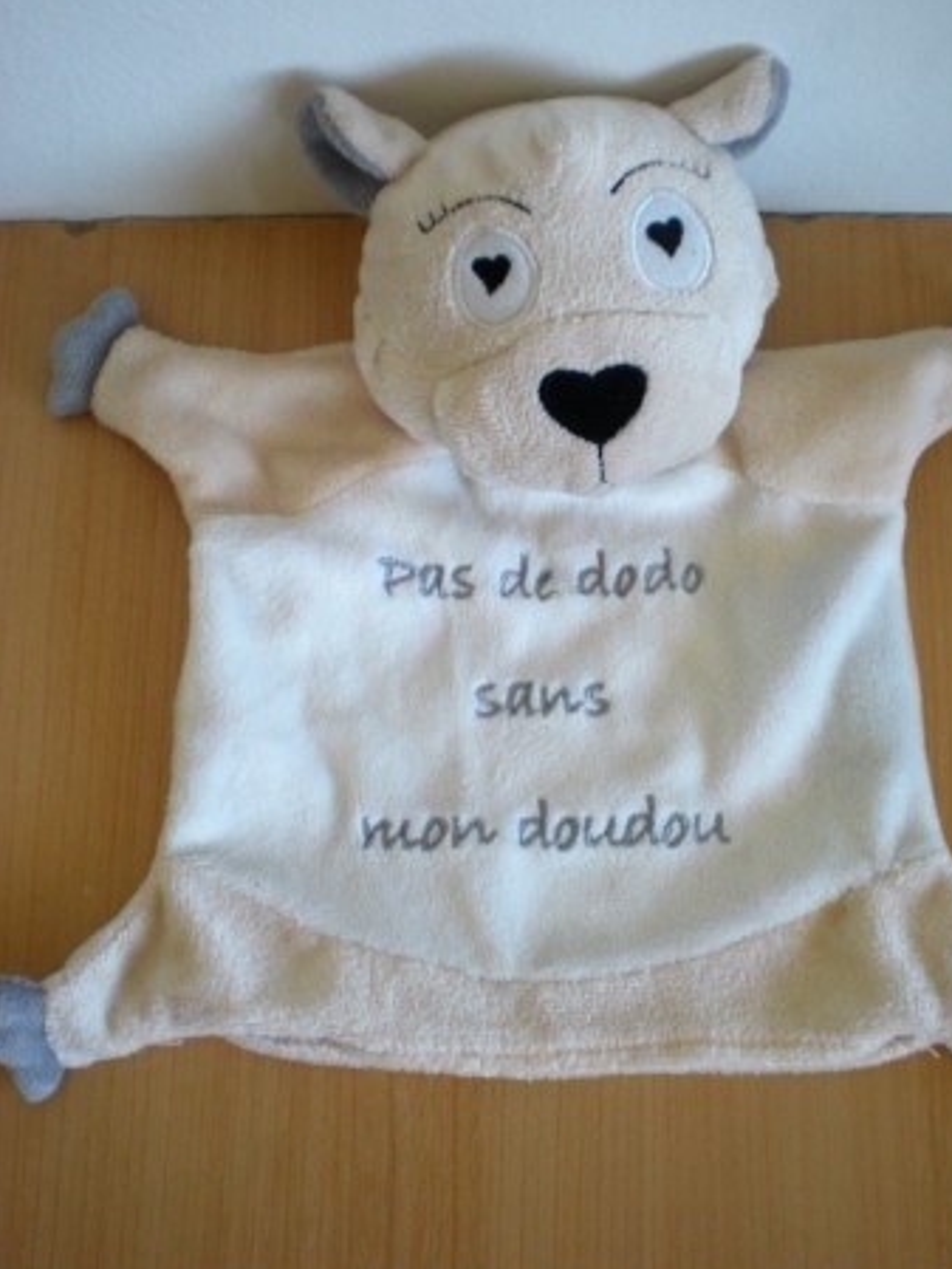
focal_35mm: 44
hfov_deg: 32.8
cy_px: 630
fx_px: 1613
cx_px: 548
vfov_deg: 42.9
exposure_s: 1/56.1
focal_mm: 6.3
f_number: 3.1
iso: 183
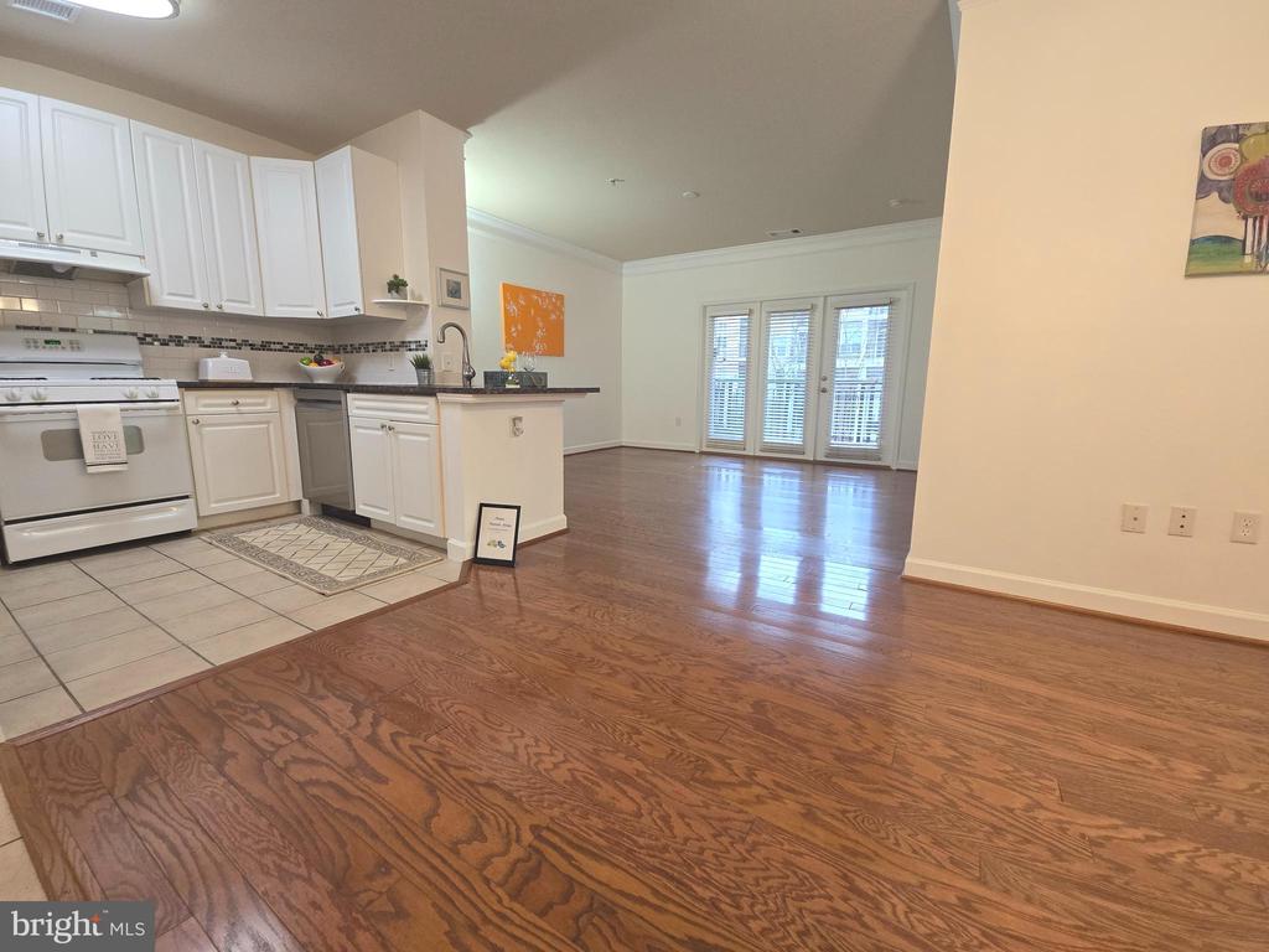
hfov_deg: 106.2
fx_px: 477
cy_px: 476
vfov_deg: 89.9
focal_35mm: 13
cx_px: 634
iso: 200
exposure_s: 1/60
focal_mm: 2.2
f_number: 2.2
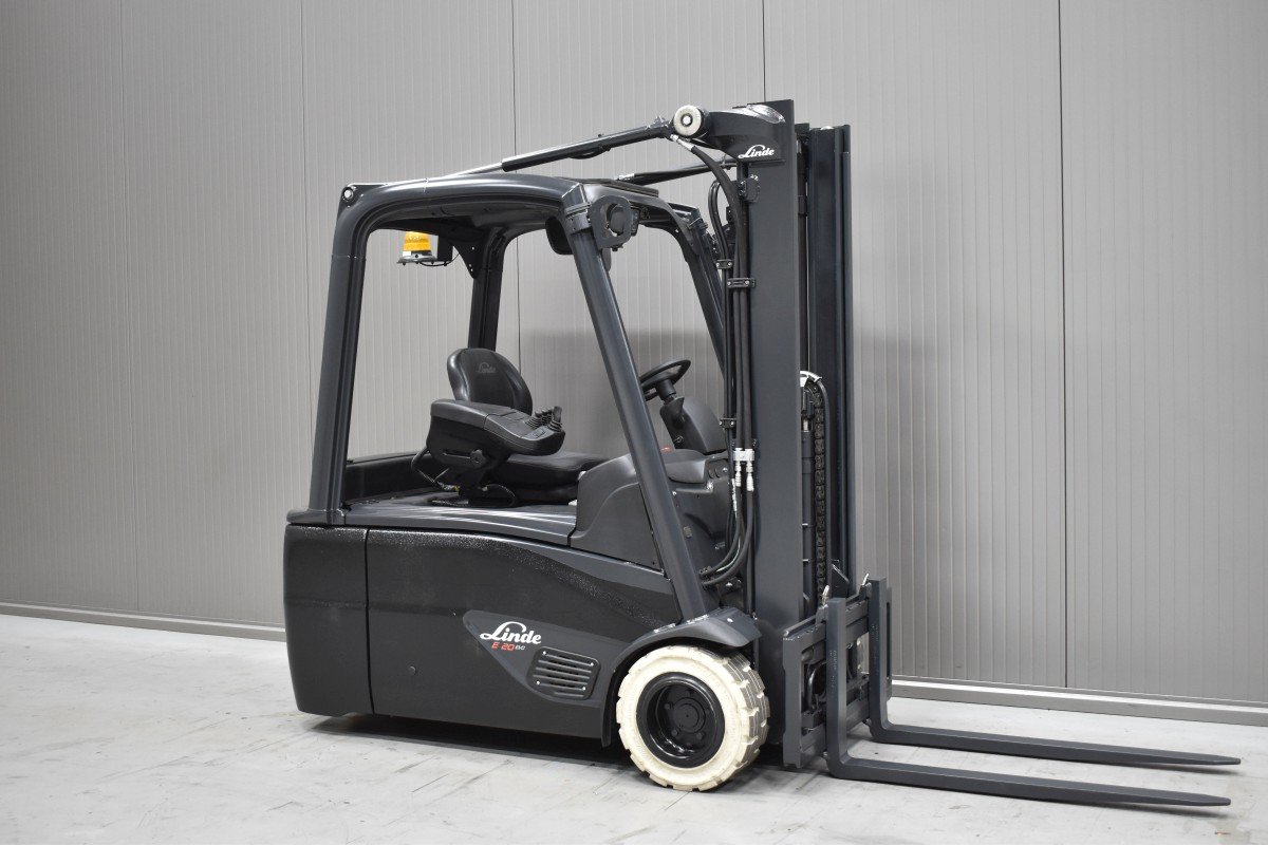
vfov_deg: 33.0
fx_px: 1426
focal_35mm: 40
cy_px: 422
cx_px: 634
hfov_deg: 47.9
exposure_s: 1/30
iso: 1250
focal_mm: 27
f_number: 4.5
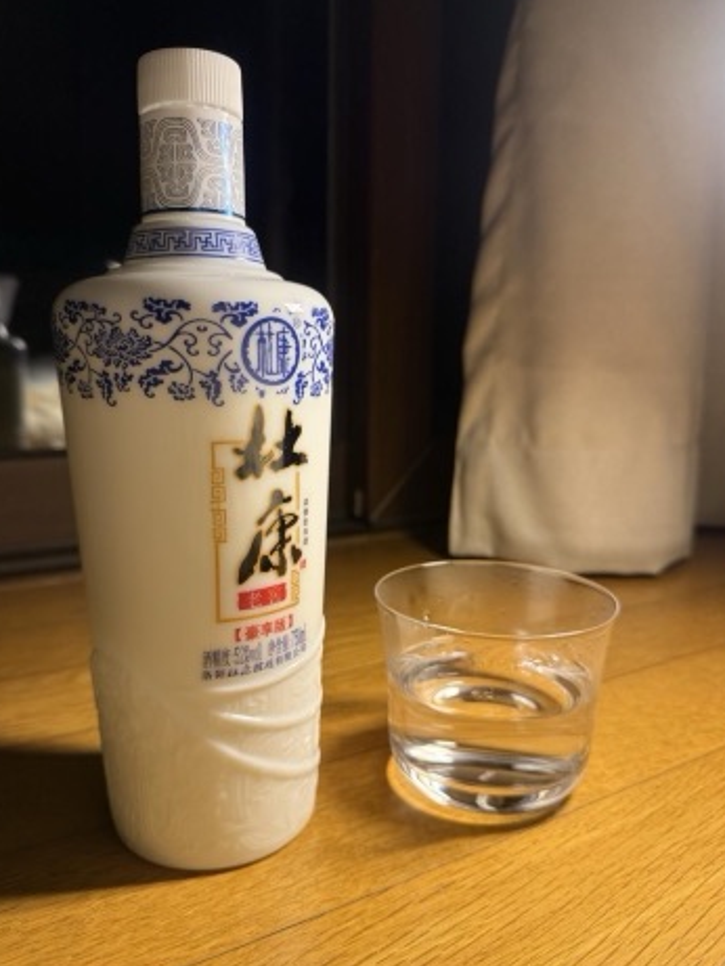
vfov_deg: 69.4
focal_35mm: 25
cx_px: 362
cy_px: 484
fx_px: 698
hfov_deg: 54.9
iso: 200
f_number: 1.78
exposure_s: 1/73
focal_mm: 6.76
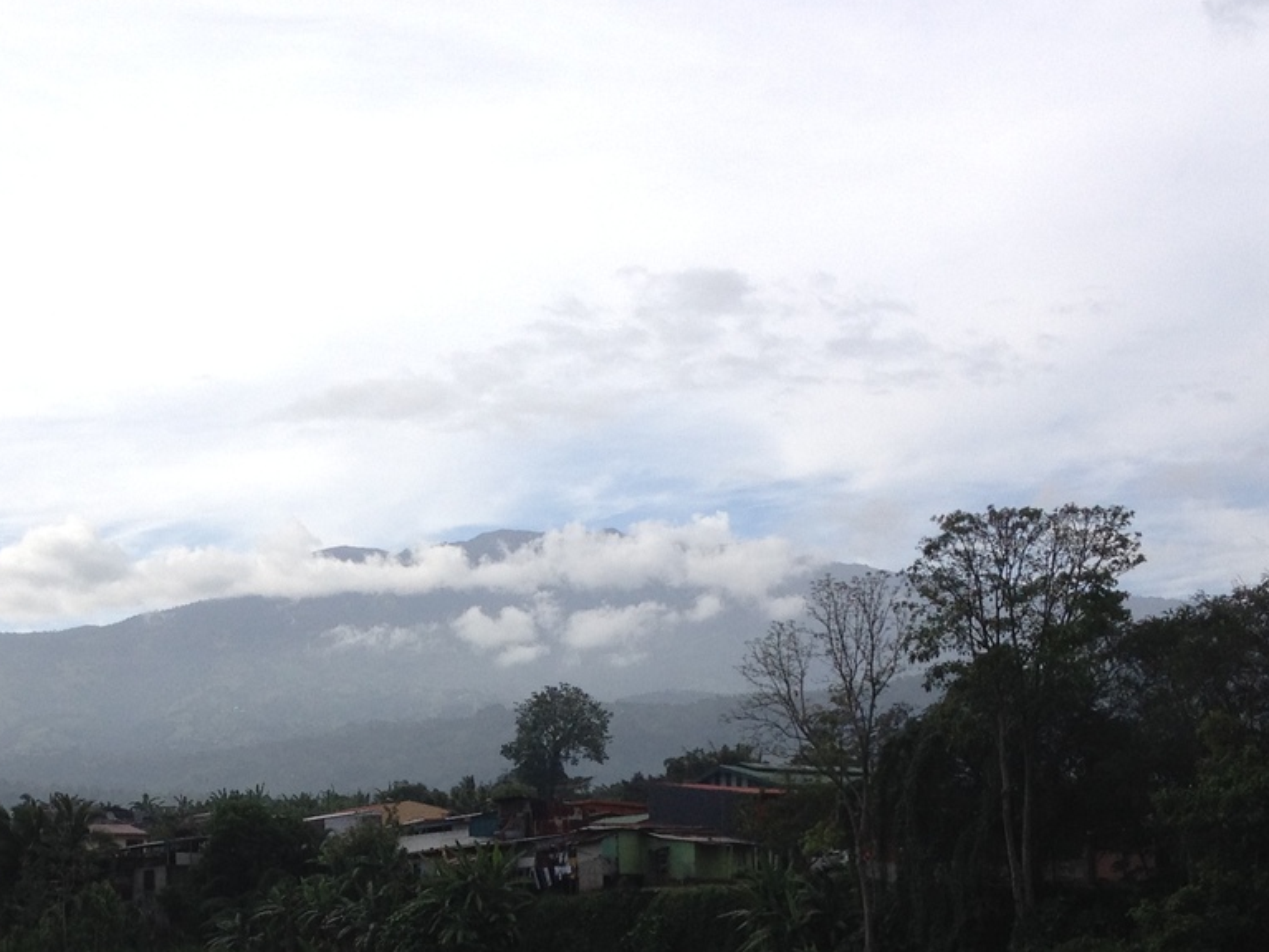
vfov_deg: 19.7
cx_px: 399
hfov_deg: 26.5
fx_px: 2676
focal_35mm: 73
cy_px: 902
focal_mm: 4.28
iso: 50
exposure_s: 1/1534
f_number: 2.4
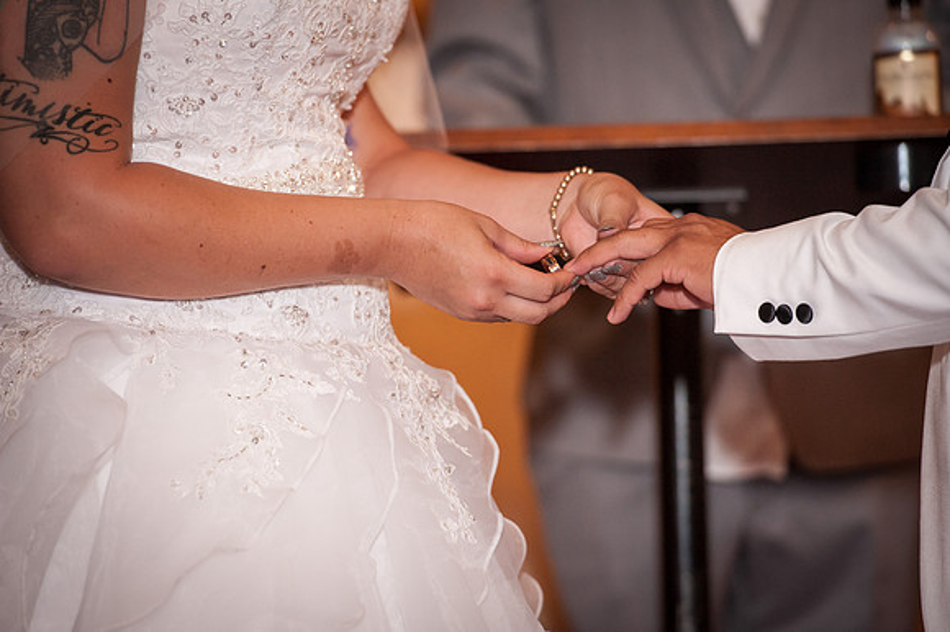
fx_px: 5275
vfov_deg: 6.9
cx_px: 475
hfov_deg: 10.3
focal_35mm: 200
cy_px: 316
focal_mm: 200
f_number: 3.5
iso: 2500
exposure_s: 1/100
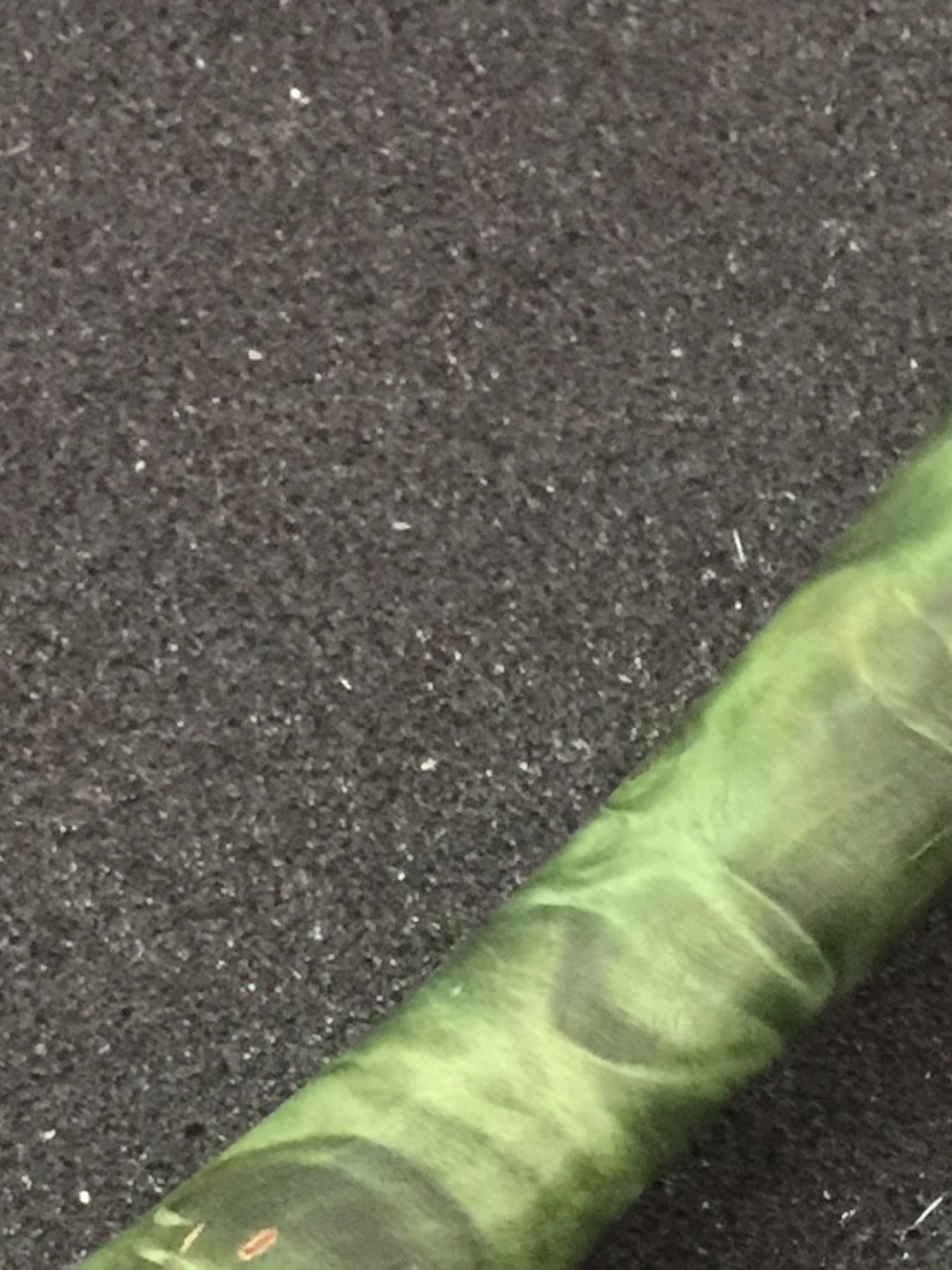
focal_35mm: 105
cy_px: 1565
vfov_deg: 17.7
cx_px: 857
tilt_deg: -66.6
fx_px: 3850
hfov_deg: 14.0
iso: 200
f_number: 2.2
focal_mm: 4.15
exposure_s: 1/8
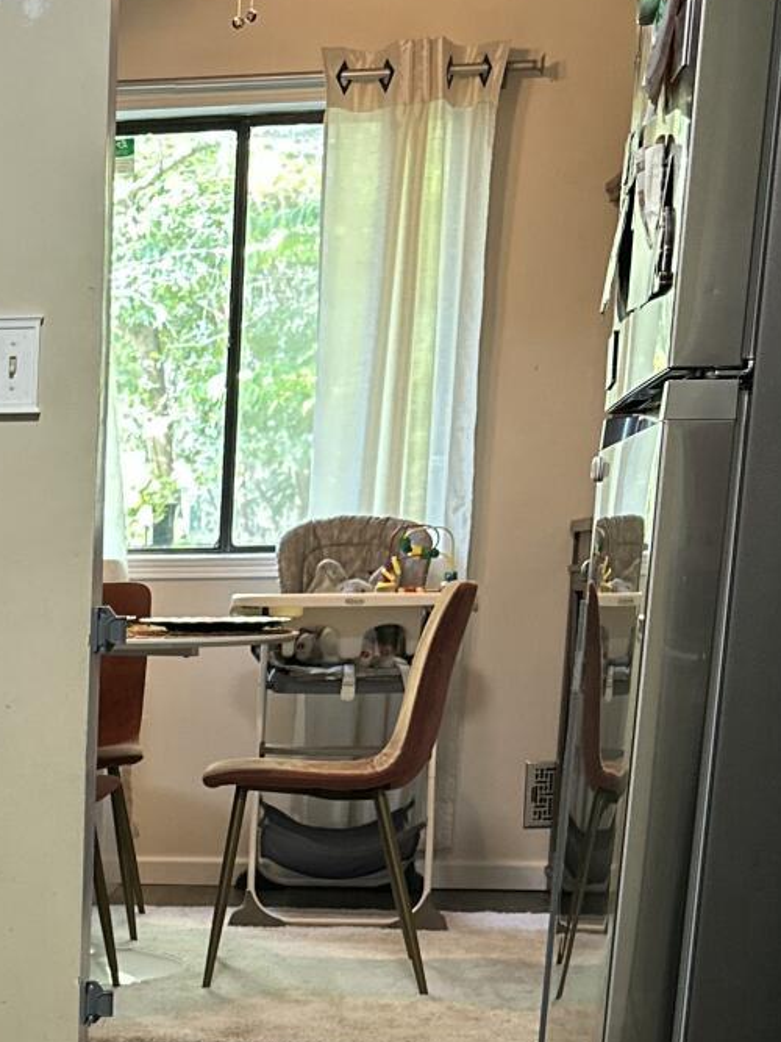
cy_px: 1164
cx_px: -150
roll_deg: +0.7
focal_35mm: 72
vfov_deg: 25.0
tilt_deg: -14.6
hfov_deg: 19.3
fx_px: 2167
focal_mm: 6.86
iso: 320
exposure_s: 1/60
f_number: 1.78
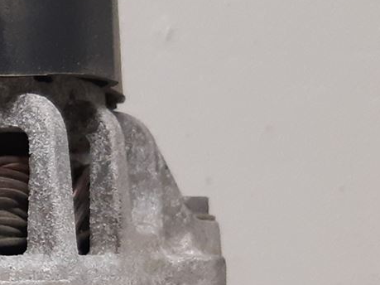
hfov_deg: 15.3
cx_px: -239
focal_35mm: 116
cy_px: 320
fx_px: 1273
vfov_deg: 12.5
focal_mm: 3.93
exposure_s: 1/50
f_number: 1.7
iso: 250
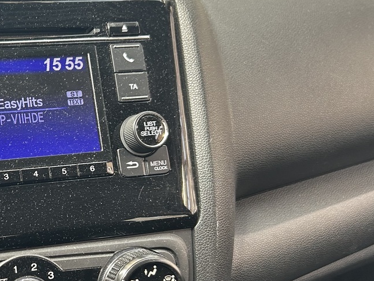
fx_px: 626
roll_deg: -0.5
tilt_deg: -25.7
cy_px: 173
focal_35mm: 58
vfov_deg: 25.2
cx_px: -14
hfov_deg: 30.5
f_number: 1.5
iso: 125
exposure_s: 1/121
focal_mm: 5.7
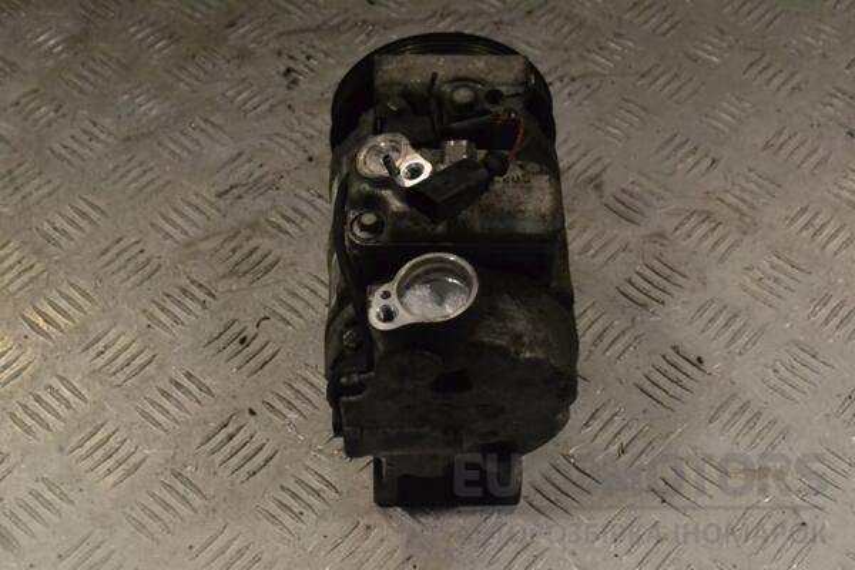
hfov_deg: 33.4
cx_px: 428
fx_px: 1425
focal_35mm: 60
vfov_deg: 22.6
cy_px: 285
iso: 3200
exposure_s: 1/500
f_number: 11
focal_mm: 40
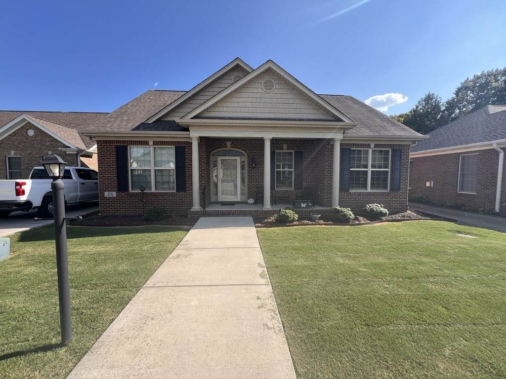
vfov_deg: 89.9
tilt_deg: -3.9
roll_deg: +0.2
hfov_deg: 106.2
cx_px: 253
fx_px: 190
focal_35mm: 13
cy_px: 190
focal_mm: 1.57
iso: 32
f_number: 1.8
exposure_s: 1/521
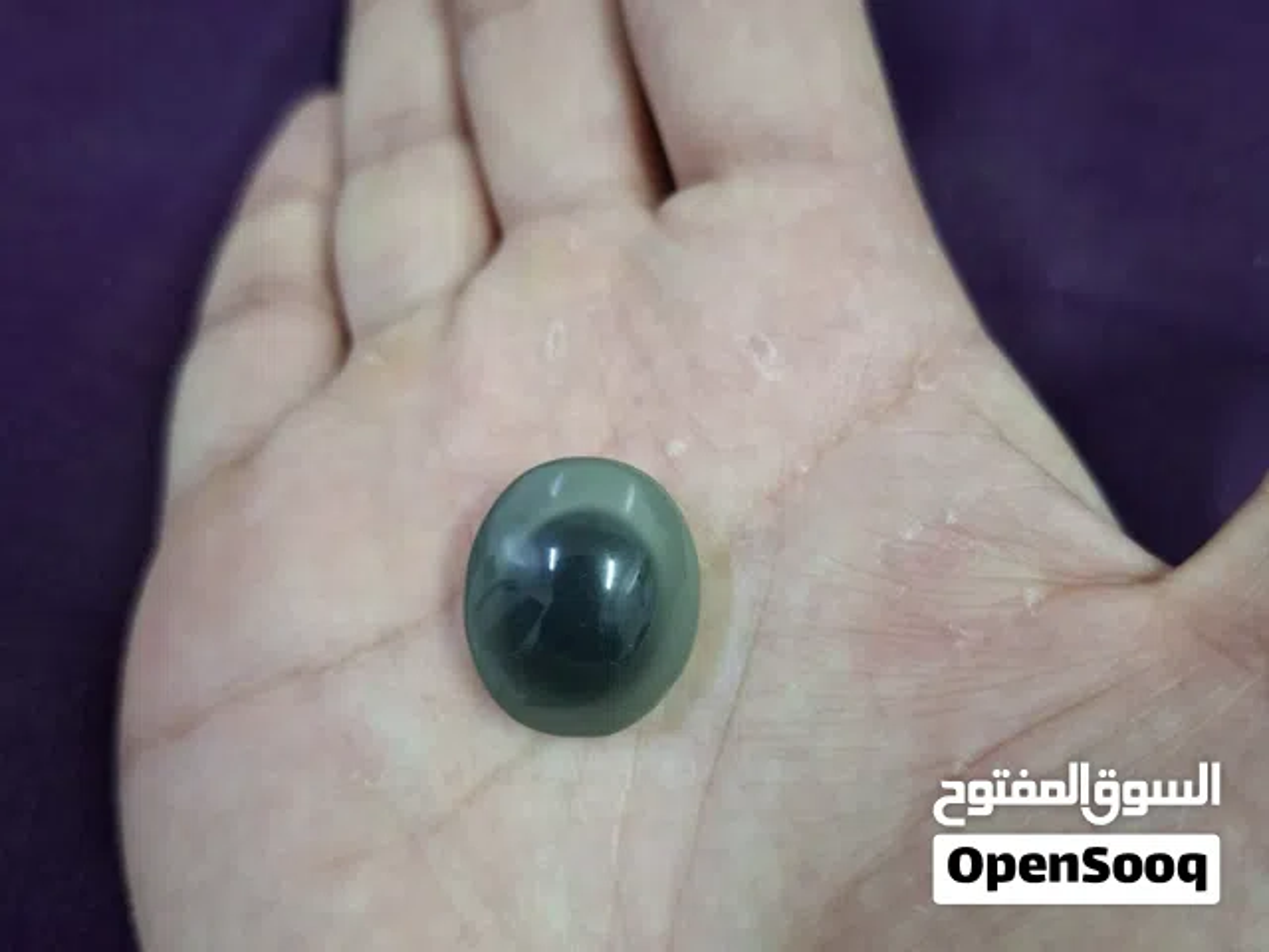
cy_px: 476
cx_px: 634
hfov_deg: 73.9
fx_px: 843
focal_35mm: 23
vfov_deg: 58.9
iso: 320
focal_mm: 5.54
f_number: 1.8
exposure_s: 1/33
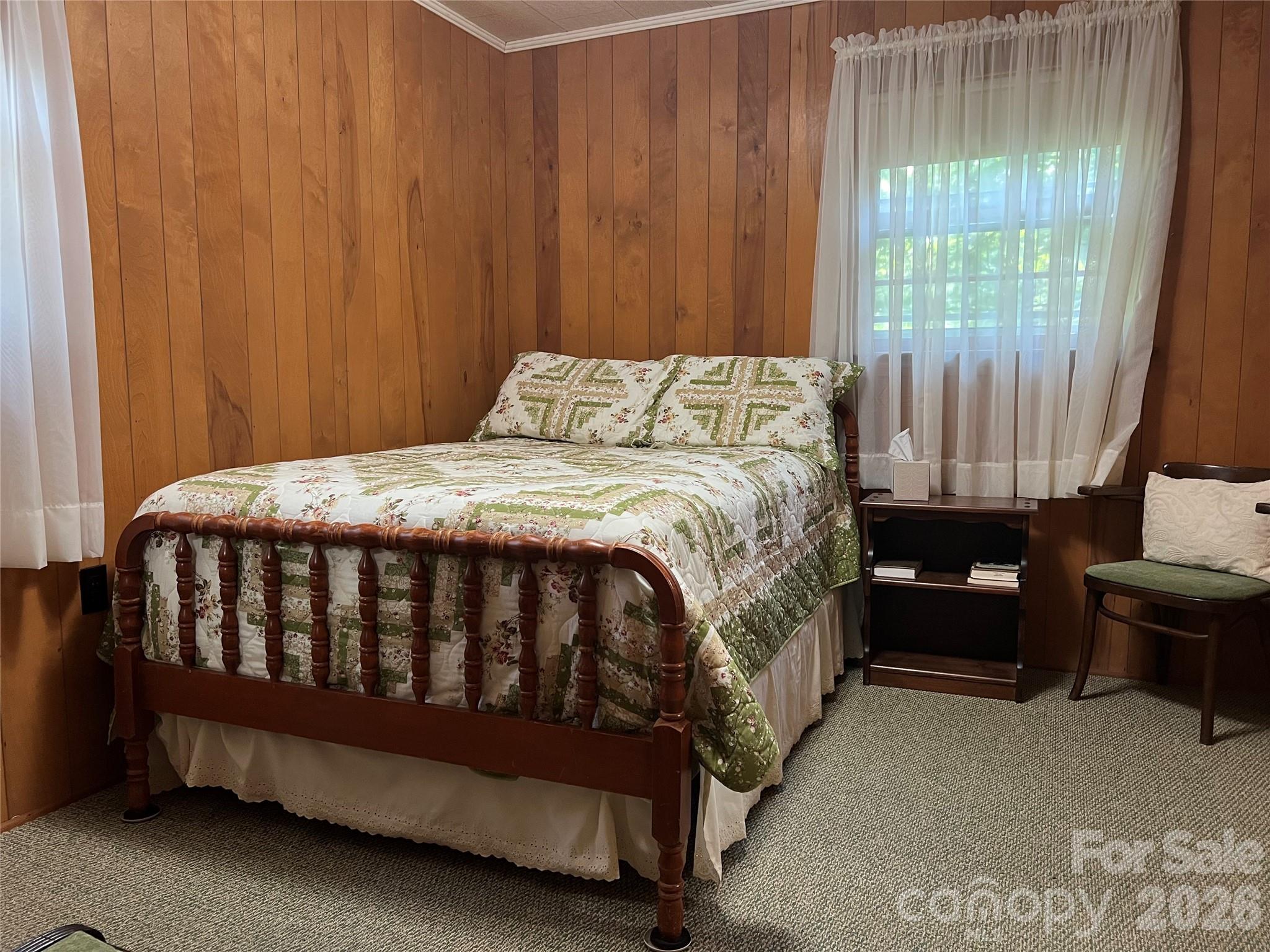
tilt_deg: -5.9
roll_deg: +0.4
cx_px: 635
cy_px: 476
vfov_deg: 53.1
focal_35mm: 26
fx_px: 954
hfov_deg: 67.3
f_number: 1.5
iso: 320
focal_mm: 5.7
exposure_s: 1/60
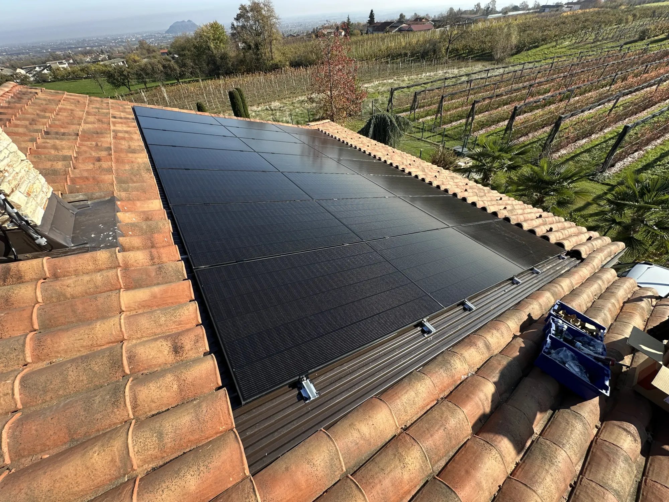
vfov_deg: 85.7
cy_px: 251
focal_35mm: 14
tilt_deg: -41.6
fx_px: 271
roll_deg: +5.3
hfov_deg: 102.1
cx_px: 334
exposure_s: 1/619
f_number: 2.2
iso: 40
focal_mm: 2.22
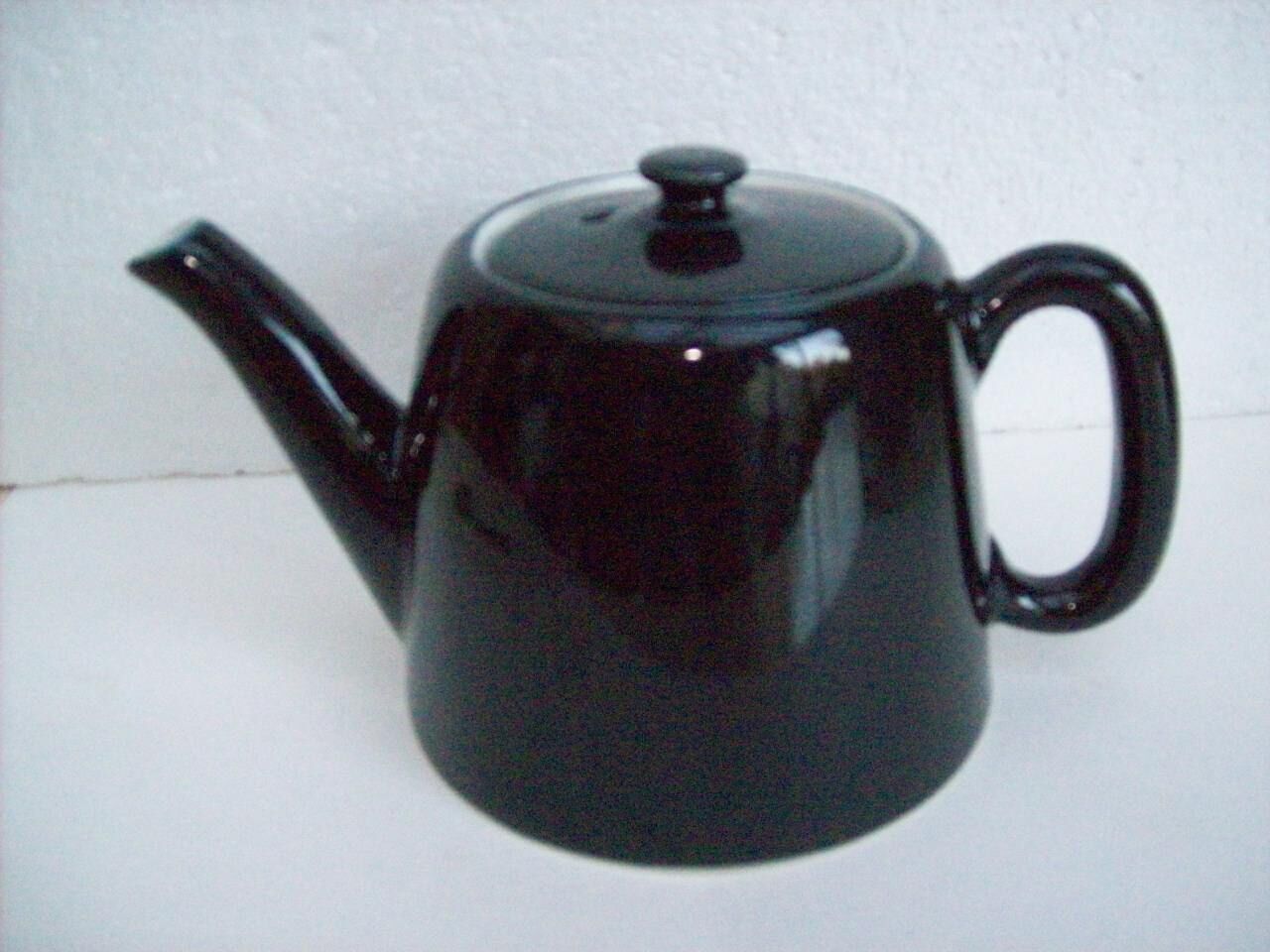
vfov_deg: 39.7
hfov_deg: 51.4
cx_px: 635
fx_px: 1321
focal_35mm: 36
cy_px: 476
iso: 800
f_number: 2.7
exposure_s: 1/128
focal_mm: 6
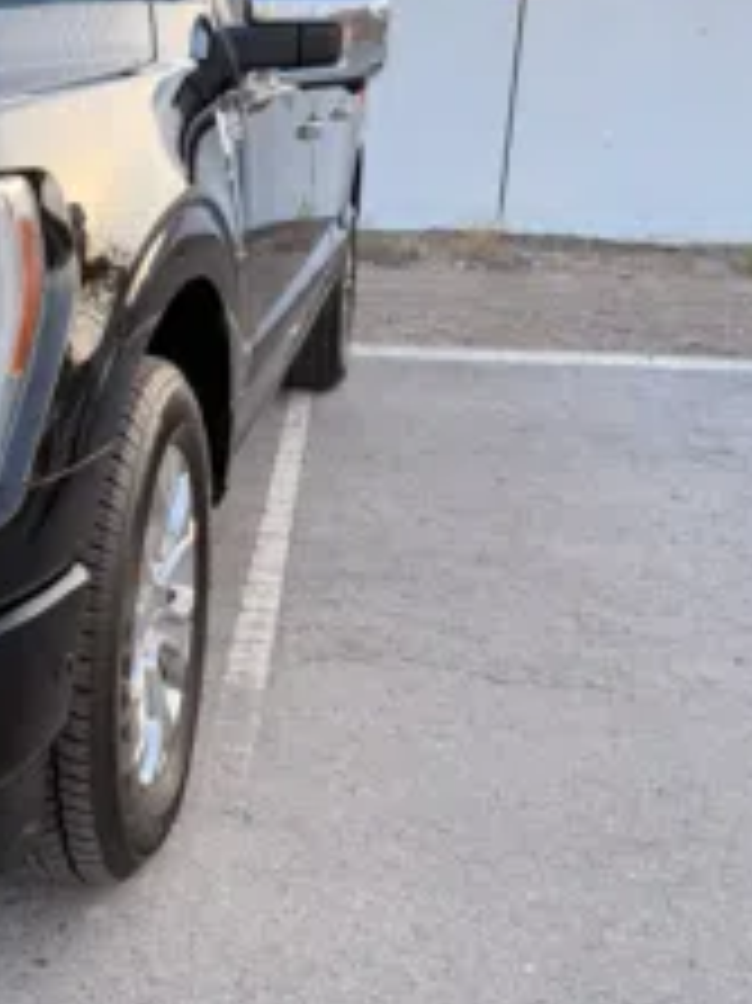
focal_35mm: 43
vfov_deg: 43.8
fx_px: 1247
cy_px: 437
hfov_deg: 32.4
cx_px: 122
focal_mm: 6.76
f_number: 1.78
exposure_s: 1/524
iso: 100
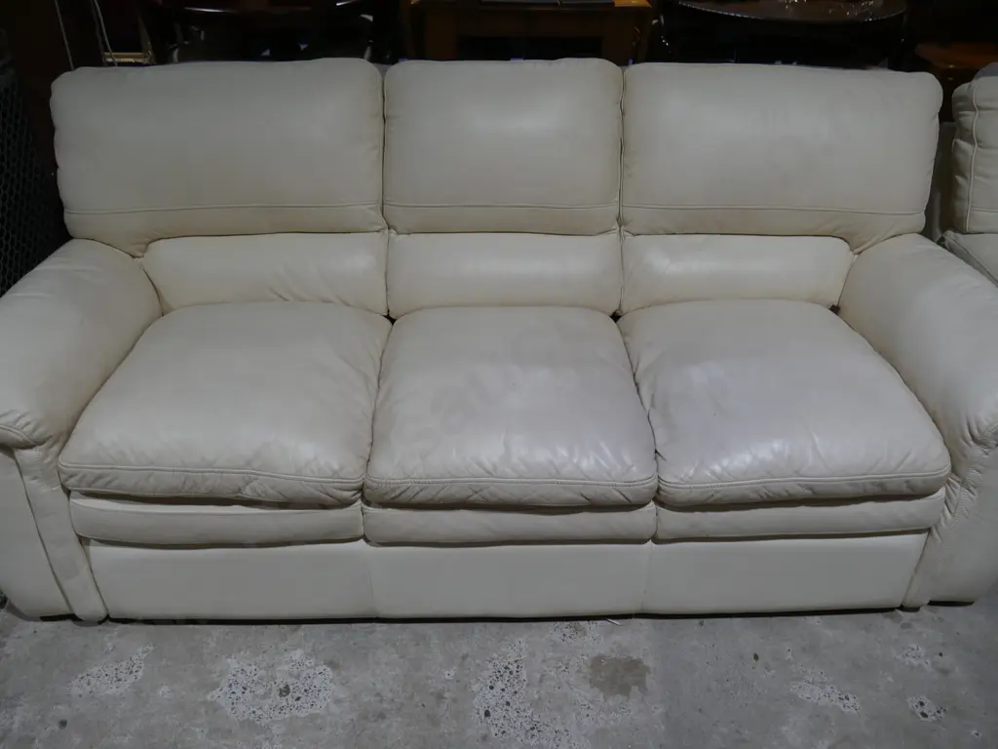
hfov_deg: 63.4
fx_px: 807
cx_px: 499
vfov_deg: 49.7
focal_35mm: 28
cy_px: 374
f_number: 4
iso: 200
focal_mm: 14
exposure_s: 1/125
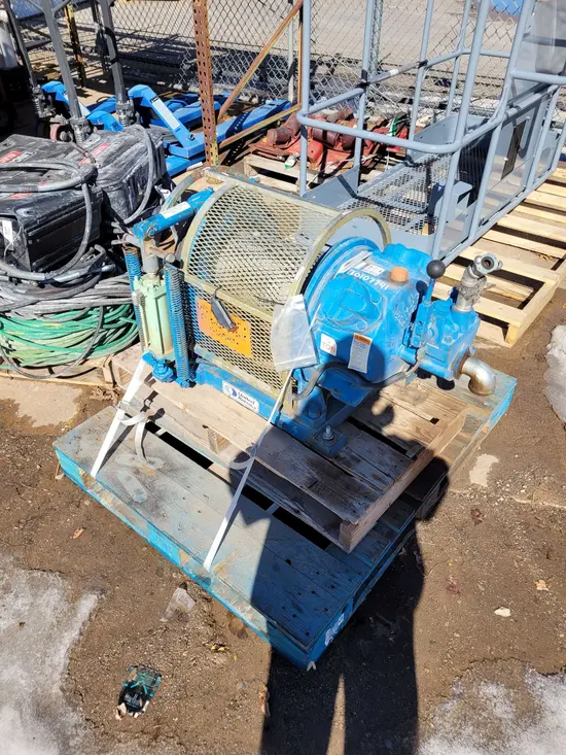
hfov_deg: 53.1
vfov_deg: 67.3
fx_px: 567
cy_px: 378
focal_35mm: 26
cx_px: 283
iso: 40
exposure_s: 1/2234
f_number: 1.8
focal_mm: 5.4
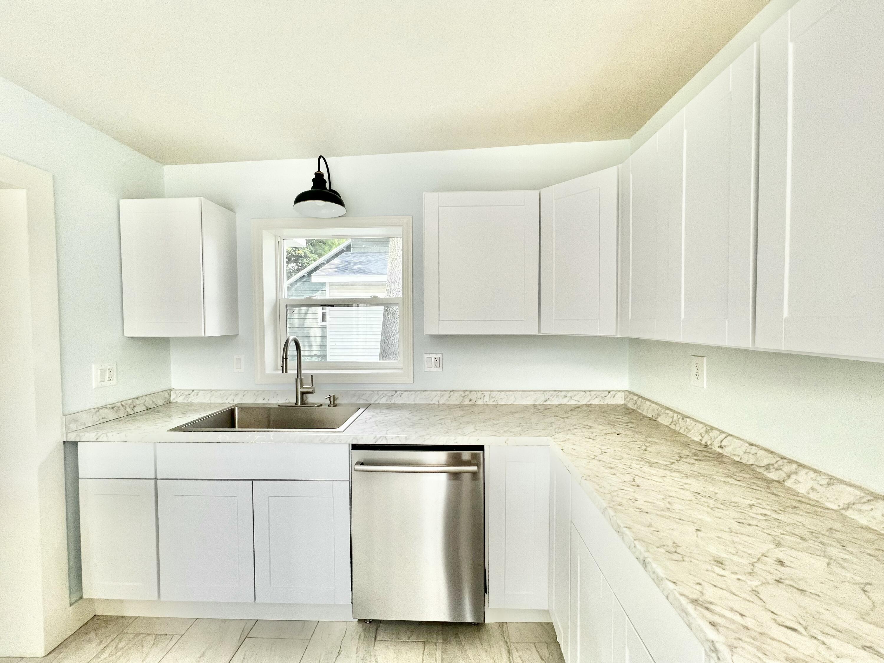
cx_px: 442
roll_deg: +0.9
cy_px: 332
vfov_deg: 89.9
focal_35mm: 13
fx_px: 332
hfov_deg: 106.2
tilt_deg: -2.2
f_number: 1.8
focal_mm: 1.57
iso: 50
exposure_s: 1/120
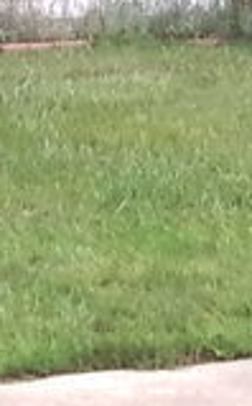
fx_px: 3592
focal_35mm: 326
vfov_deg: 6.3
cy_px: -352
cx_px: 53
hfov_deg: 4.0
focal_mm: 6.1
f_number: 11.6
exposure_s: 1/140
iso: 200
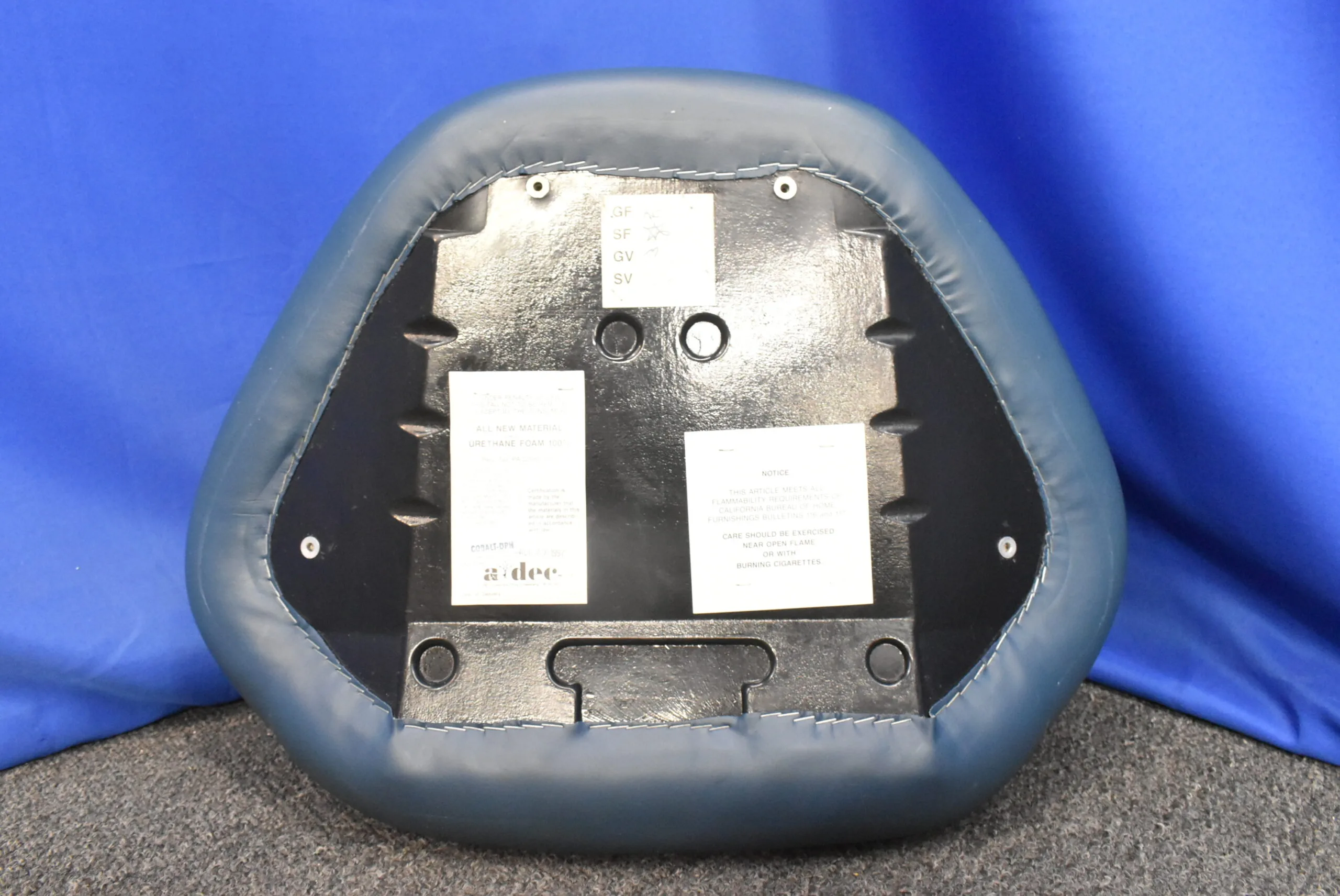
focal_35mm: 30
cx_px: 670
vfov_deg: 43.7
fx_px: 1117
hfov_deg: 61.9
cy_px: 448
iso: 5000
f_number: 8
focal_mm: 20
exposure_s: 1/30
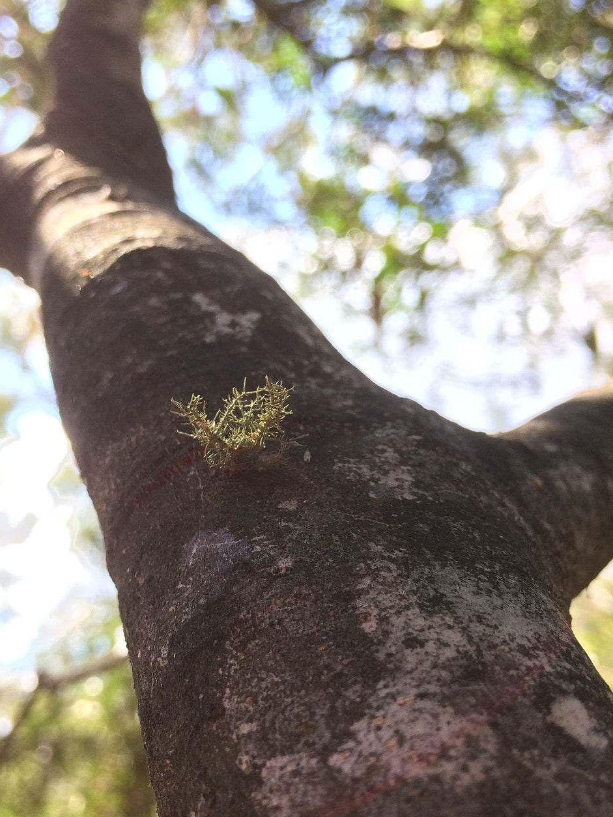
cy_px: 408
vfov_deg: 50.1
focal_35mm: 37
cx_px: 241
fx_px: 873
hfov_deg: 38.5
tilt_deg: +26.4
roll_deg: -11.2
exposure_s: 1/148
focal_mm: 4.15
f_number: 2.2
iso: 32
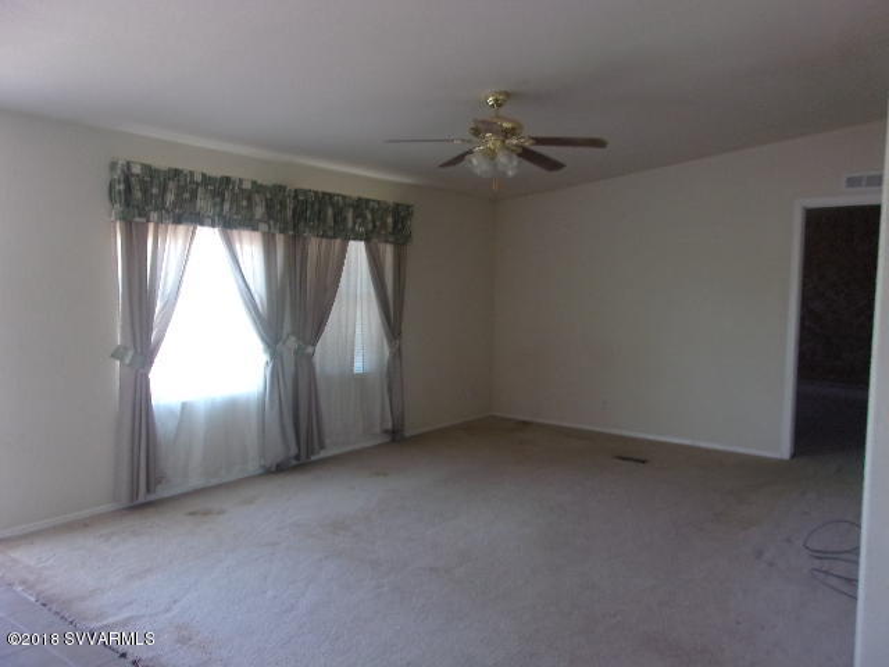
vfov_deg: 51.4
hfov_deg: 65.3
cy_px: 334
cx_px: 444
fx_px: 693
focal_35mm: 27
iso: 200
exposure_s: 1/34
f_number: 3
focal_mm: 4.9
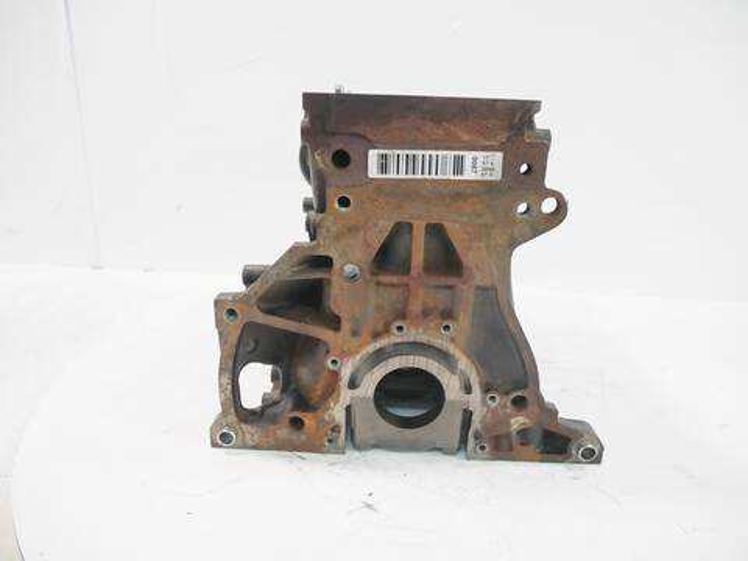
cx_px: 374
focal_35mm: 24
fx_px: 519
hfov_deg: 71.6
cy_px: 280
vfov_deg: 56.8
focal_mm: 12
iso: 320
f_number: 3.5
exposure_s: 1/60
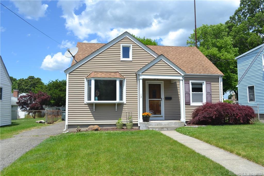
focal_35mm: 27
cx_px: 132
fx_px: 198
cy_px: 88
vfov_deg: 47.9
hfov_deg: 67.4
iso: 100
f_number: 8
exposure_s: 1/250
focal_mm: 18
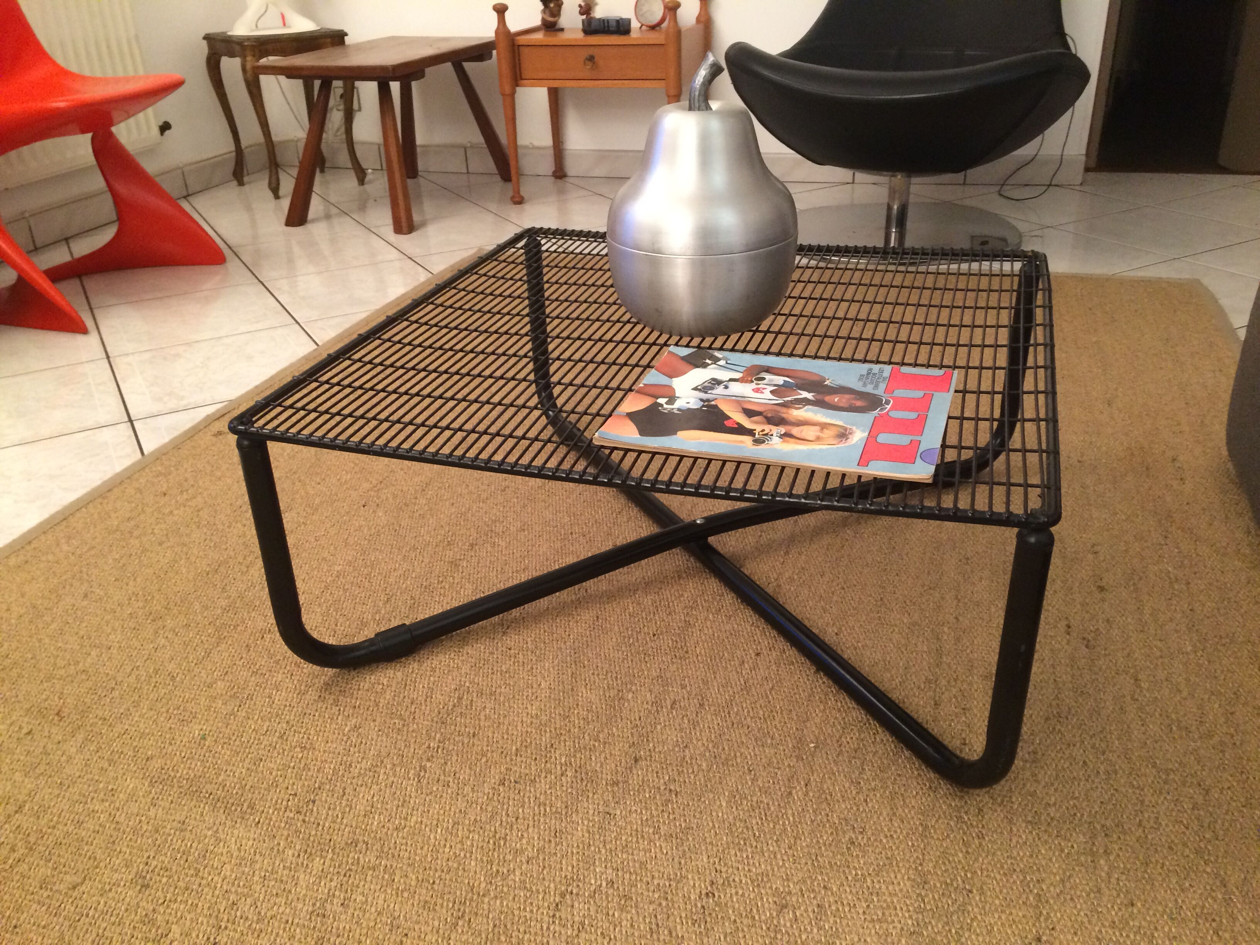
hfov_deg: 61.7
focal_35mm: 29
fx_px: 1056
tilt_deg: -27.9
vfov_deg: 48.2
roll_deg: +1.0
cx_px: 630
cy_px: 472
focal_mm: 4.15
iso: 250
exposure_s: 1/33
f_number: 2.2
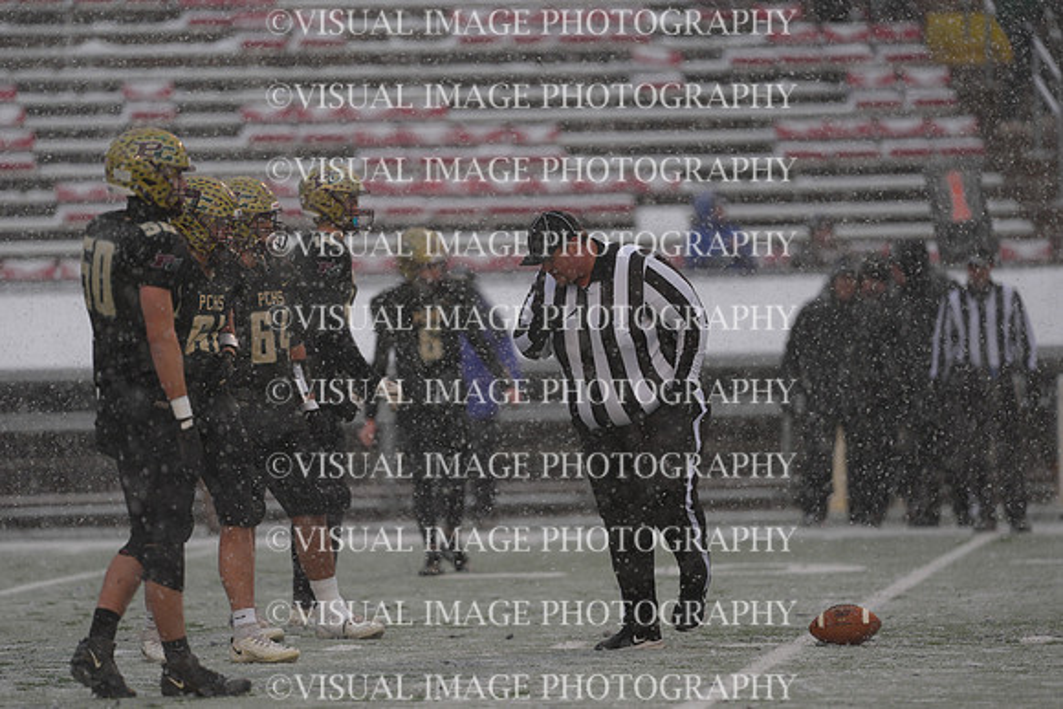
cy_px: 354
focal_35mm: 300
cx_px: 532
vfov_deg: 4.6
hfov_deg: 6.9
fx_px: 8860
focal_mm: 300
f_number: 2.8
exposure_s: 1/1600
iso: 320
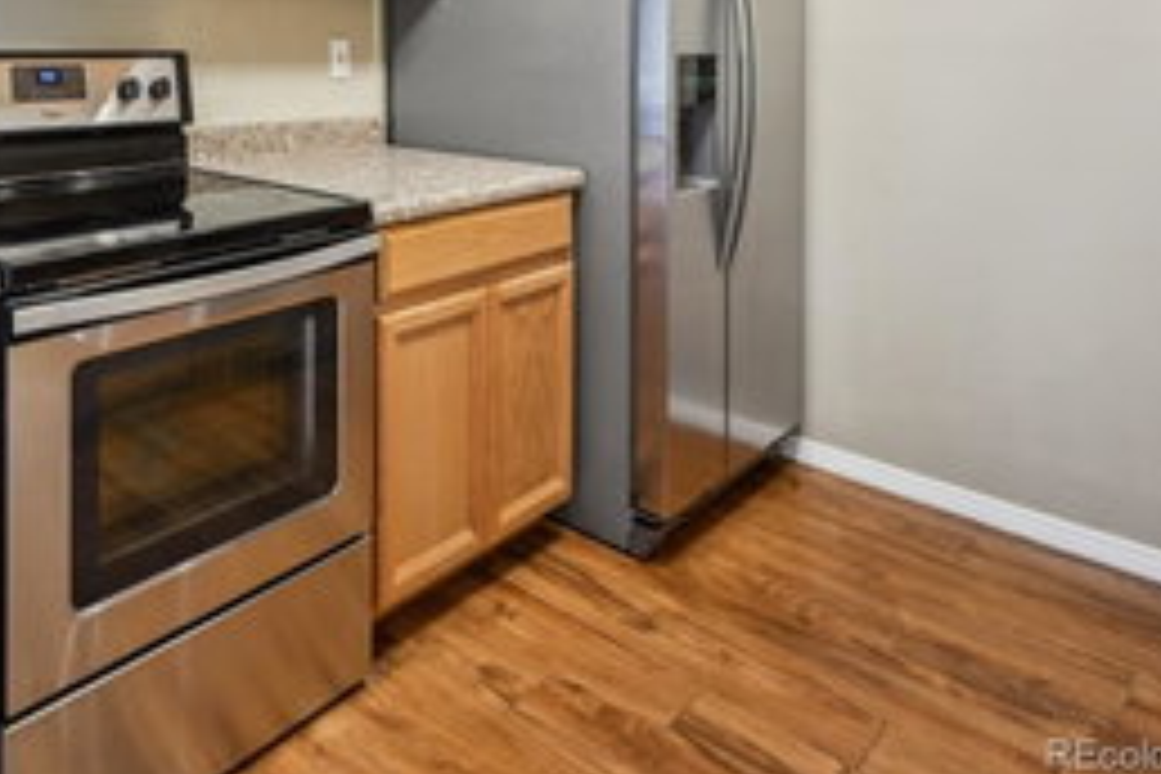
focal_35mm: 26
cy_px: 63
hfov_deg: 61.8
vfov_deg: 44.6
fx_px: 838
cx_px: 184
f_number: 10
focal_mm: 14
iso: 400
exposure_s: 1/6
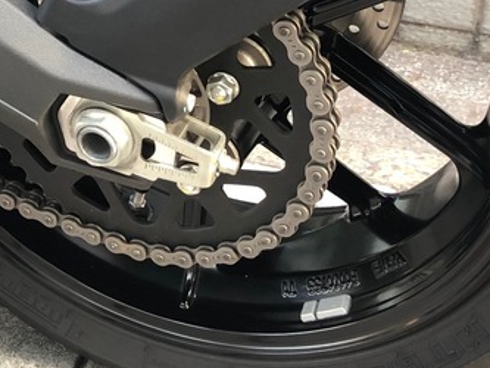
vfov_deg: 17.2
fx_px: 1189
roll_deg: -2.0
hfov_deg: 22.3
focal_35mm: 84
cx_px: -7
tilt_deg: -15.3
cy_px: 4
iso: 40
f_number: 1.8
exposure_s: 1/15
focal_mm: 3.99
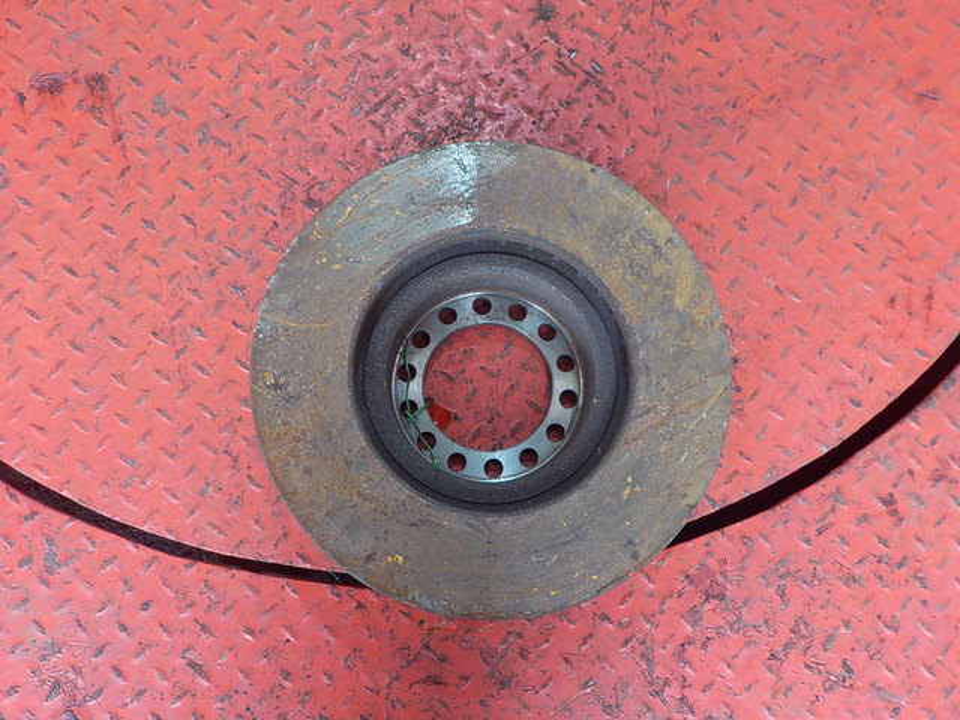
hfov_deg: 60.0
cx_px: 480
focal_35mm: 30
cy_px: 360
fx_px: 832
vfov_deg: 46.8
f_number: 3.3
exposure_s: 1/30
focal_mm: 4.1
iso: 125
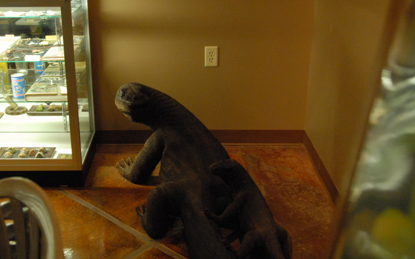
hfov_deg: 41.4
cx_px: 204
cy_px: 131
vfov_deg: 26.6
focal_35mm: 49
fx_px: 549
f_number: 4
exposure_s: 1/60
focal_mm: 31
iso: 1600
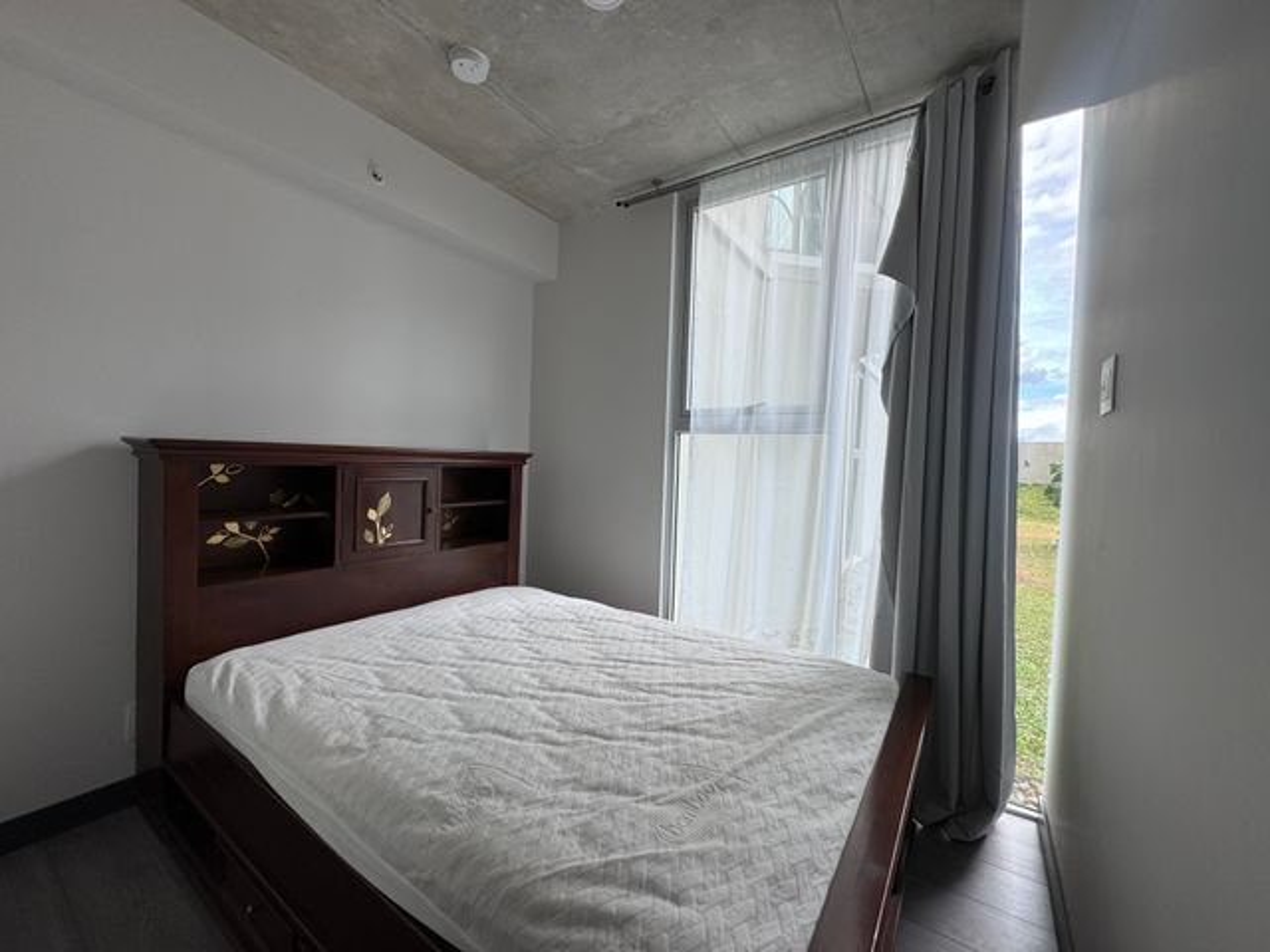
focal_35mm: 14
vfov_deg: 85.7
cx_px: 635
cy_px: 476
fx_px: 514
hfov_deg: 102.1
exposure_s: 1/106
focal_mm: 2.22
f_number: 2.2
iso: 40
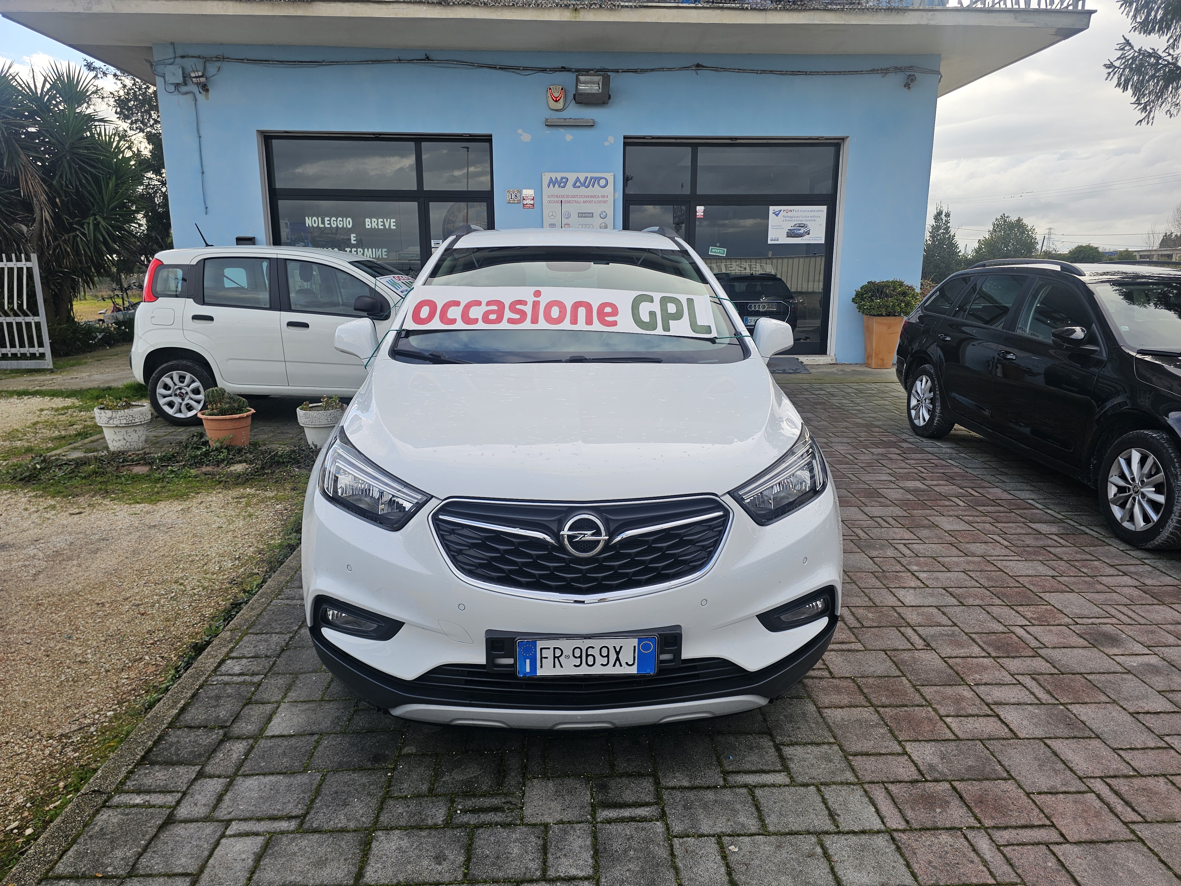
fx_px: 785
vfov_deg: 58.9
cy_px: 443
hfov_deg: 73.9
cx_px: 590
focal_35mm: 23
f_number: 1.7
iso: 10
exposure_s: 1/201
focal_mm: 6.3
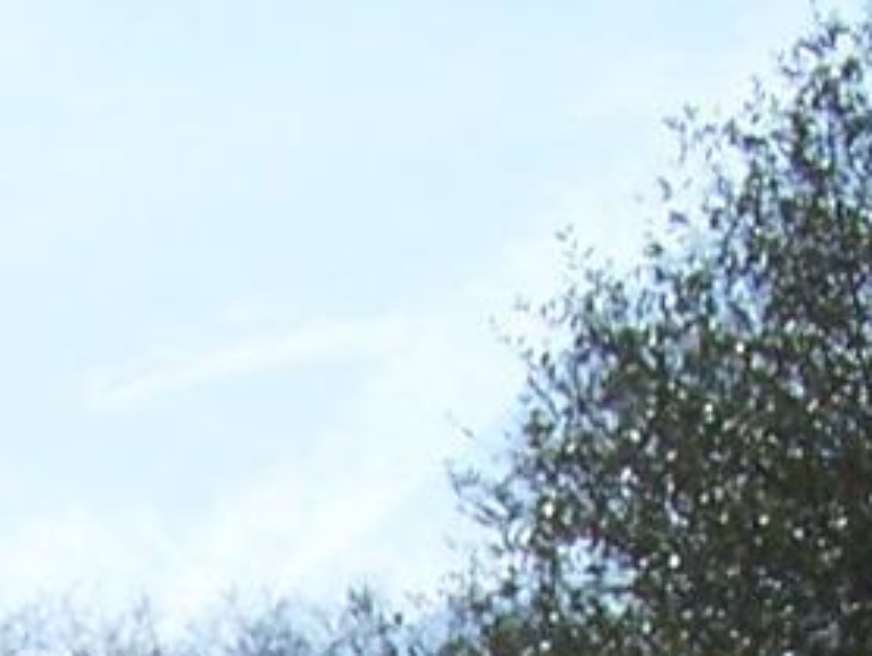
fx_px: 5345
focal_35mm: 212
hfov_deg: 9.2
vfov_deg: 6.6
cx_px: -125
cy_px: 1723
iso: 80
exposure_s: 1/750
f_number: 4
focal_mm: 6.3
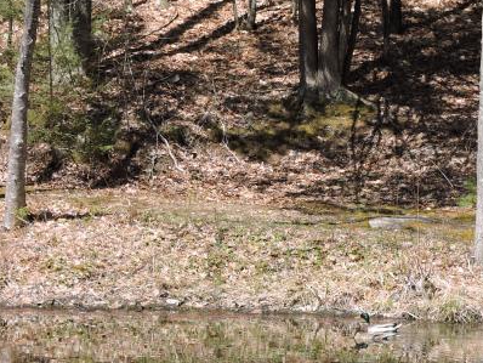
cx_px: 325
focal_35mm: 180
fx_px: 2513
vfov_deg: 8.3
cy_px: 227
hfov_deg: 11.0
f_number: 4.5
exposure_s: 1/400
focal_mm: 12.5
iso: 100
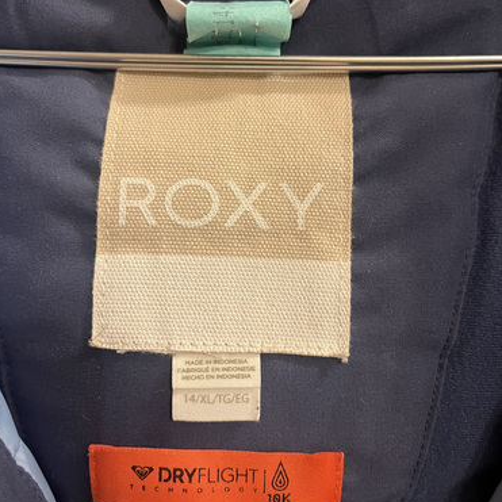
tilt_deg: -14.3
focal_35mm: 31
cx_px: 250
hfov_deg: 52.5
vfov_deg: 52.5
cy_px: 241
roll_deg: +0.4
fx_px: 509
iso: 320
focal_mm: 5.1
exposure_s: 1/50
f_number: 1.6
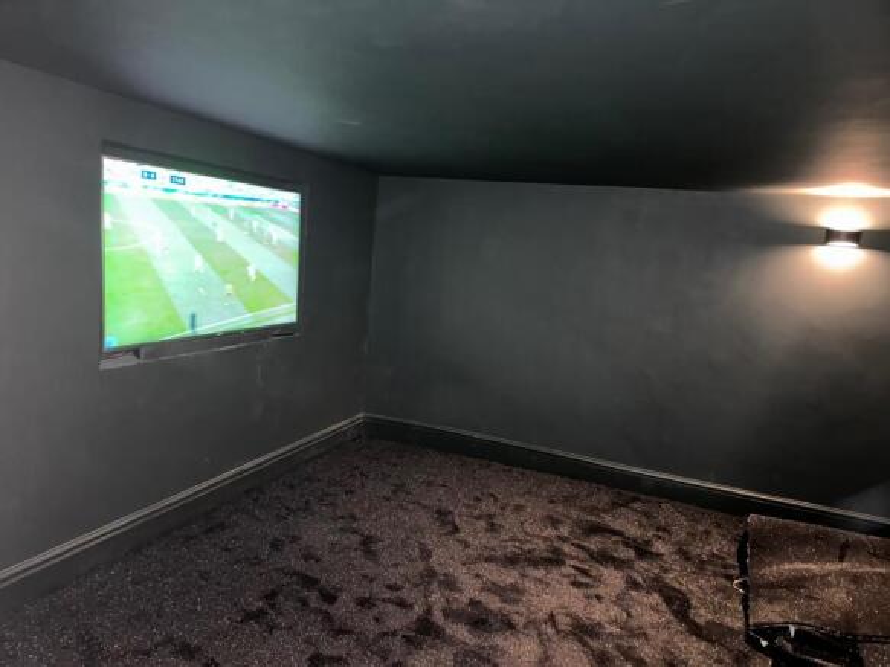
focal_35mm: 24
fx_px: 617
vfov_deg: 56.8
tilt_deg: -8.1
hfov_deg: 71.6
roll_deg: -4.8
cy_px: 334
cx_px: 445
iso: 1250
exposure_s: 1/5
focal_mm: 6.76
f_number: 1.78
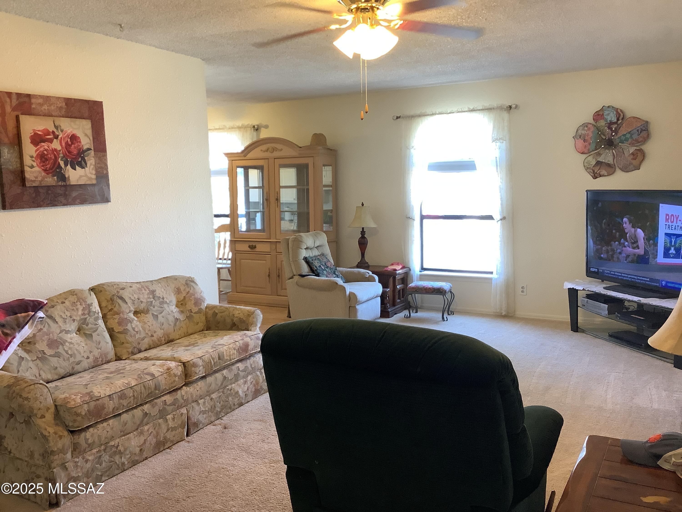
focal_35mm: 31
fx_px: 611
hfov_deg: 58.4
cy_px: 256
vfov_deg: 45.4
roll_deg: +1.6
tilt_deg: -7.2
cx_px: 341
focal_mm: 3.3
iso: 160
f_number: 2.4
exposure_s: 1/60
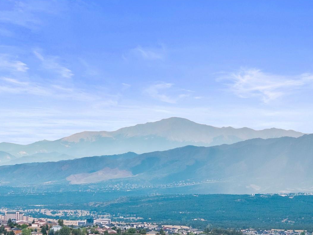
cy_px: 176
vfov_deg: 13.9
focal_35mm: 106
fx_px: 958
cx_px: 166
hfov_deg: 18.6
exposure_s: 1/160
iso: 240
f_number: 2.8
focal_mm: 19.35
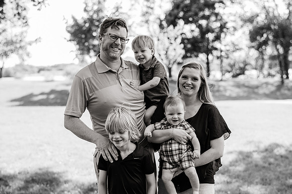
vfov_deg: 21.1
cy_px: 103
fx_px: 521
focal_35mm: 64
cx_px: 130
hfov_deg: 31.3
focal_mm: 58
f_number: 2.8
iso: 160
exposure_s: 1/500
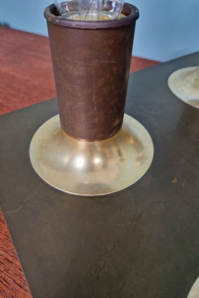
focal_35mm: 24
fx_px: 199
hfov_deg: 53.1
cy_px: 149
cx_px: 94
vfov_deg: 73.7
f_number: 1.8
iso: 800
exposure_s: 1/50
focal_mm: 5.4
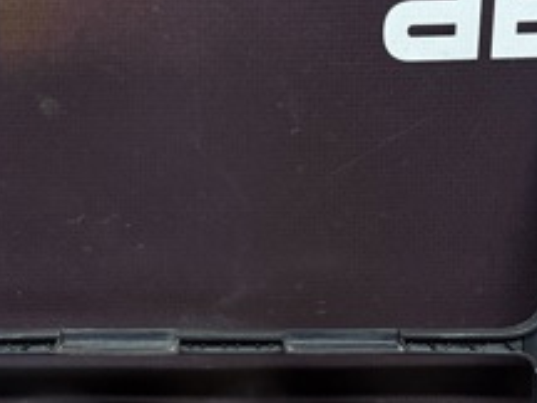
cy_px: 174
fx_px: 1101
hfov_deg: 27.4
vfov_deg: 20.7
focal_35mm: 71
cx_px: 226
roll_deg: +0.9
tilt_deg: -18.0
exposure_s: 1/50
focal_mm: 6.76
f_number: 1.78
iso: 250
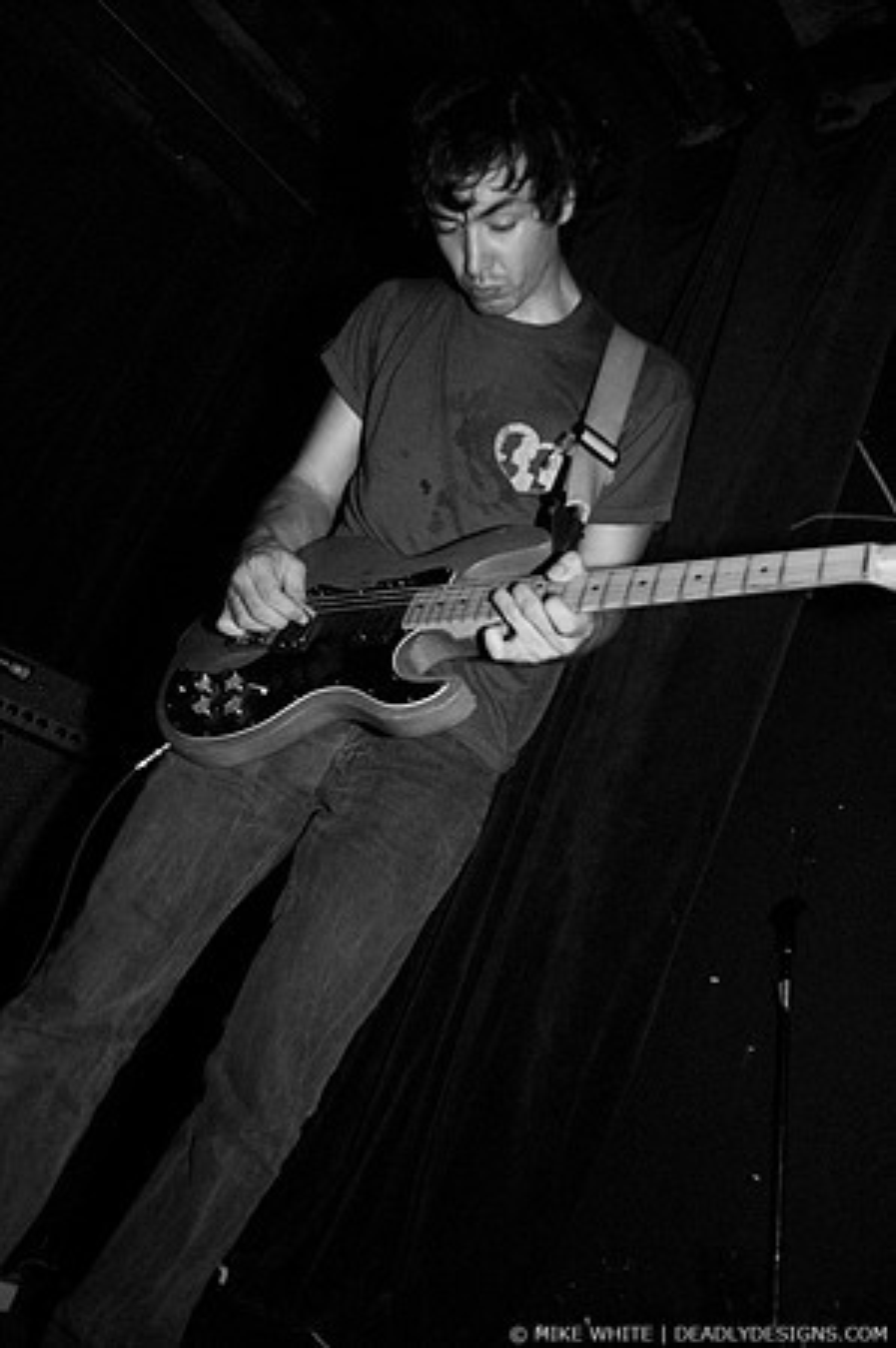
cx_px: 448
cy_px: 674
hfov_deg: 43.5
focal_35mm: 30
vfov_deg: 62.0
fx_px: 1123
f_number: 2.8
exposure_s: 1/30
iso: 1600
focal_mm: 20
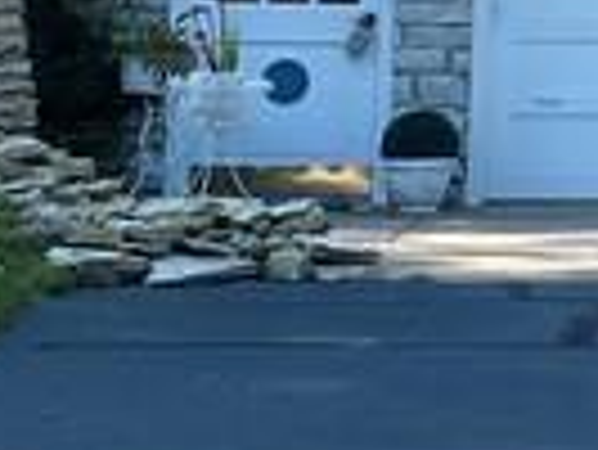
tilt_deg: +3.4
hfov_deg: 9.2
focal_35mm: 200
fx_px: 3458
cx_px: 1263
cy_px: -202
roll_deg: -0.8
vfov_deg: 7.3
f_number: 1.8
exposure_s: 1/905
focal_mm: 4.25
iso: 32
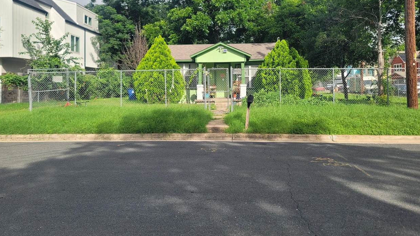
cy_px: 80
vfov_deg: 41.0
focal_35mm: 28
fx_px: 312
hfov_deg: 67.9
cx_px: 212
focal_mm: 7
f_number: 1.8
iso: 20
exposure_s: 1/769
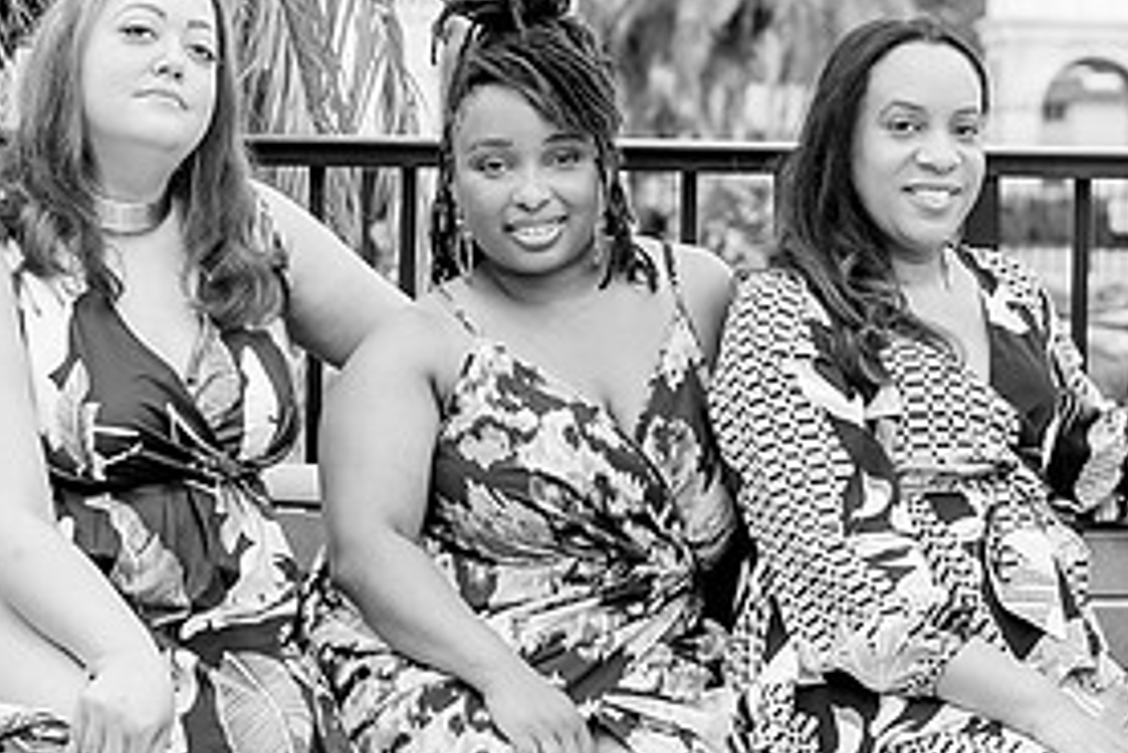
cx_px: 863
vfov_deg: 12.6
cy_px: 242
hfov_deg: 18.6
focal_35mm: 109
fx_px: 3417
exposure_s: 1/200
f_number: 2.5
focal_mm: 35
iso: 100
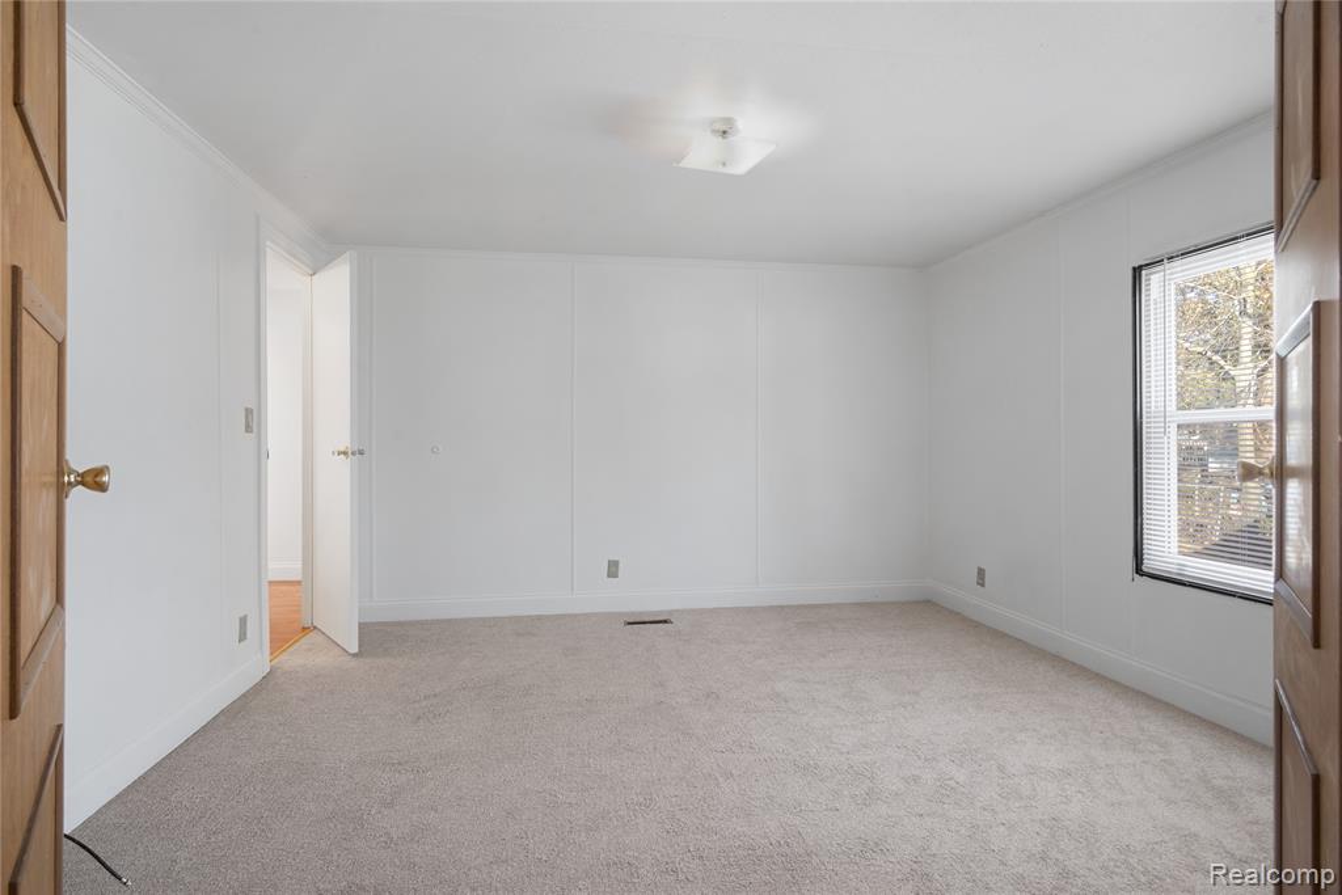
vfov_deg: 43.6
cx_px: 671
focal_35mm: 30
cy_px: 448
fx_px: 1118
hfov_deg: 61.9
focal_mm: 30
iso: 320
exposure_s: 1/4
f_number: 9
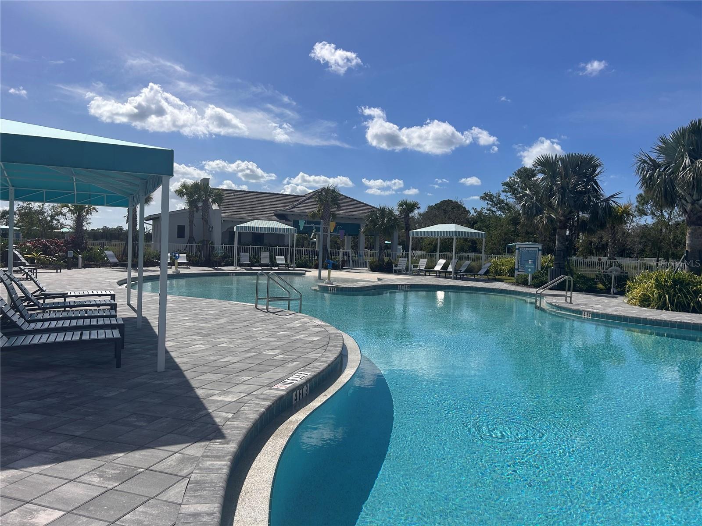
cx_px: 351
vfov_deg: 53.1
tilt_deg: -1.5
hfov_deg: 67.3
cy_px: 263
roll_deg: -1.3
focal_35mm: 26
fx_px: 527
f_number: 1.5
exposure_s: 1/9434
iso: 50
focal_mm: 5.7
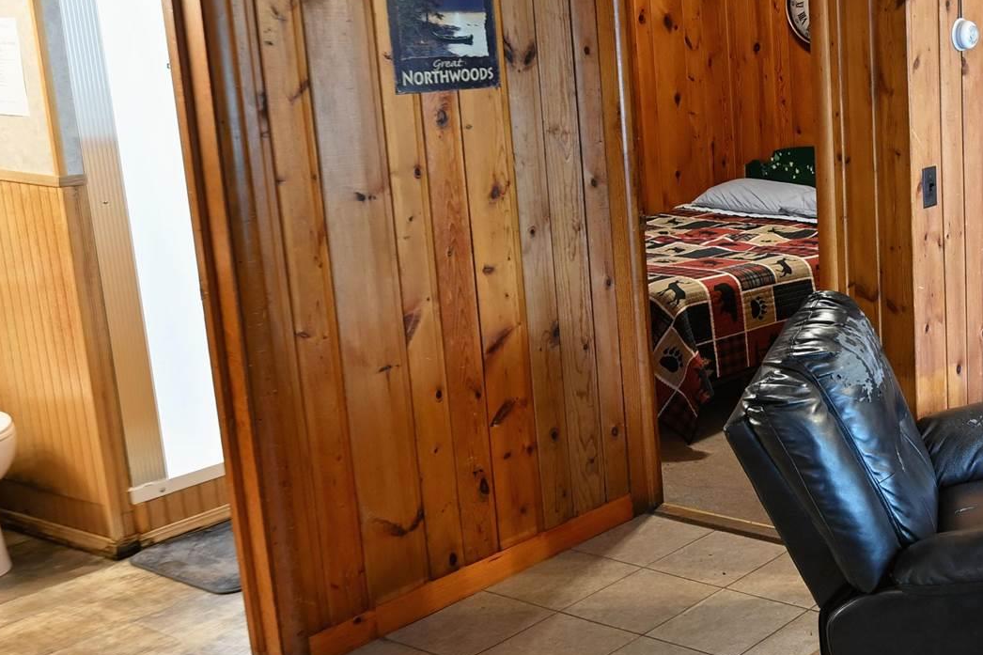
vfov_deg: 28.5
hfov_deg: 34.7
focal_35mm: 47
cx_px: 1135
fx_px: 1283
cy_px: 231
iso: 400
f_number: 5.6
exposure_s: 1/6
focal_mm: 16
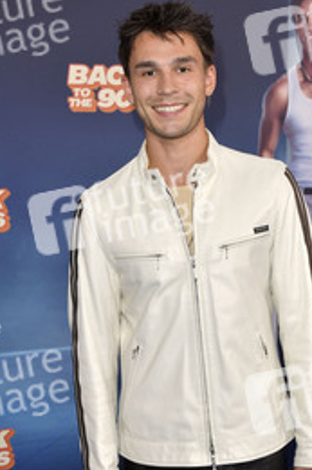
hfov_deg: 19.6
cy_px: 303
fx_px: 901
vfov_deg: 29.1
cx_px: 173
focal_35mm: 69
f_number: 6.3
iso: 800
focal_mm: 45
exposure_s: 1/200
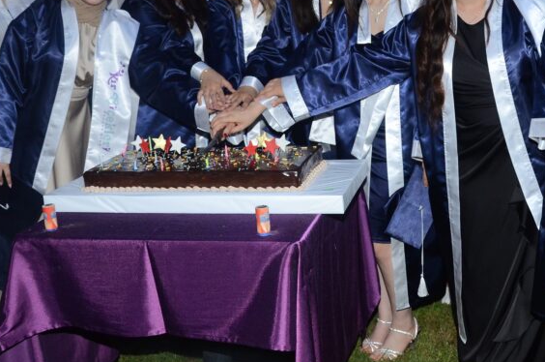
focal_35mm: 49
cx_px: 310
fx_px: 741
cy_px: 50
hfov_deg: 40.3
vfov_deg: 26.7
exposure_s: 1/125
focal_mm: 18
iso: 800
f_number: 3.5
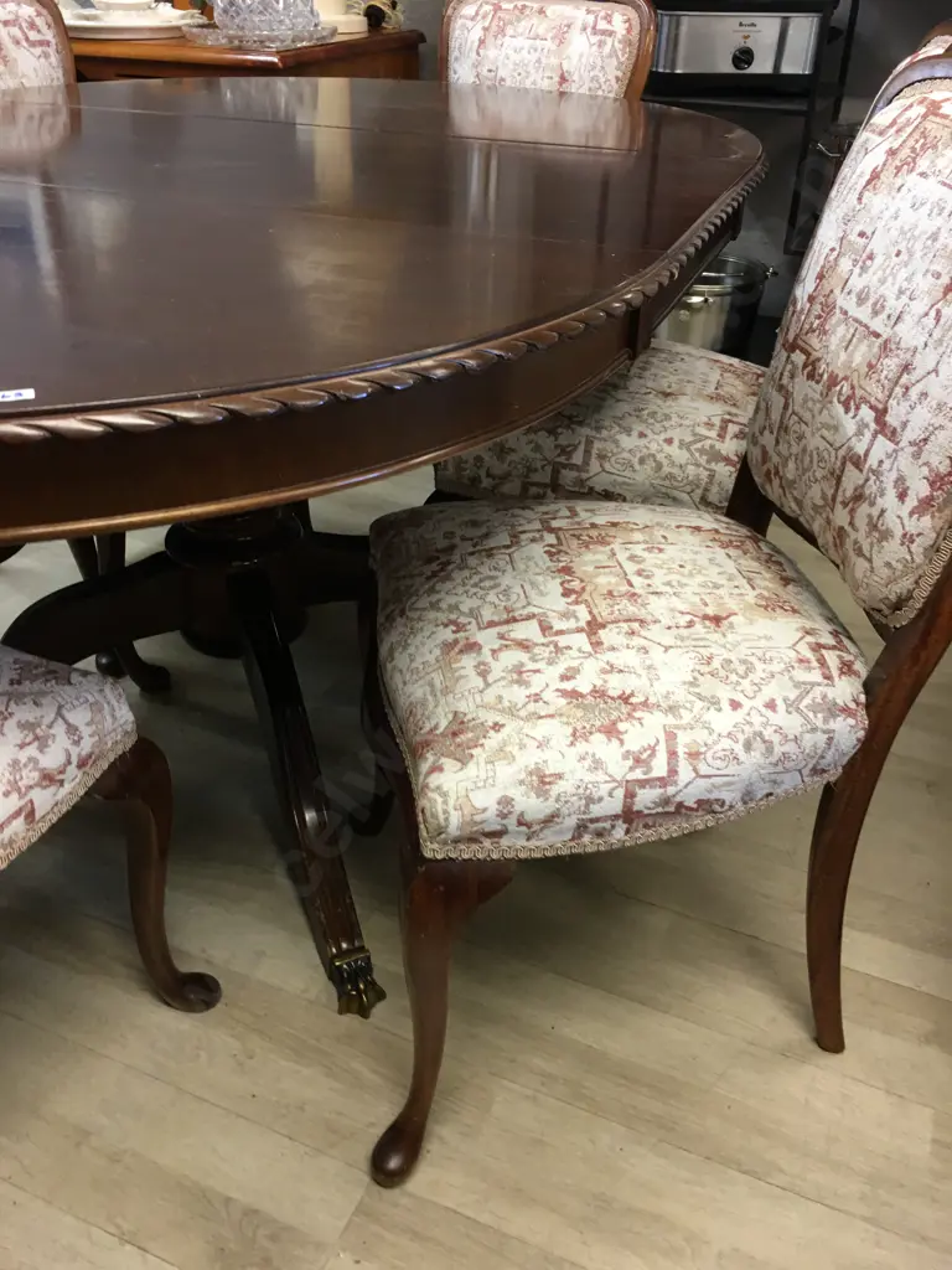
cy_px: 635
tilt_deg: -30.3
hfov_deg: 48.2
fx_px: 1063
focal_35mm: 29
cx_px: 476
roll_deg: -0.5
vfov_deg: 61.7
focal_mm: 4.15
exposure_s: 1/17
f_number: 2.2
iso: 40
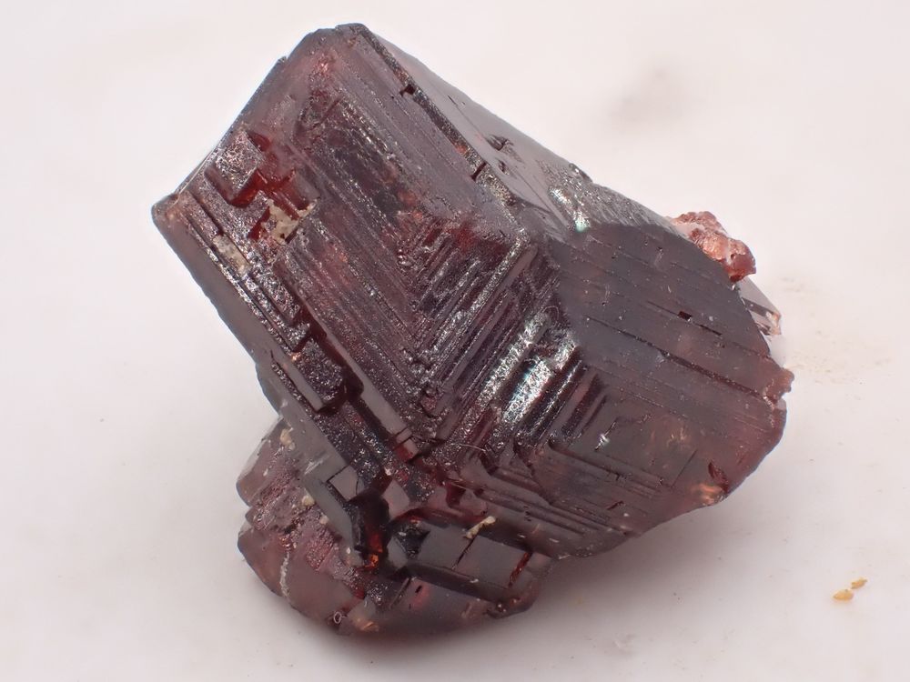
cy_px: 341
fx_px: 2629
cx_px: 455
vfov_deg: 14.8
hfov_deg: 19.6
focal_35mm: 100
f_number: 6.3
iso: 320
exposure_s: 1/400
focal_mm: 18
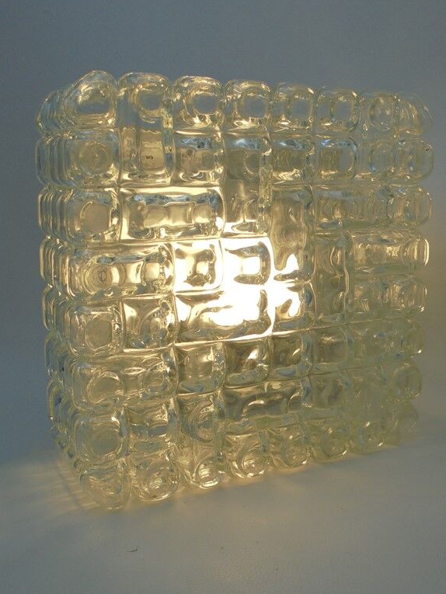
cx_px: 244
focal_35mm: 40
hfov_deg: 35.9
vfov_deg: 46.8
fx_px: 687
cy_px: 293
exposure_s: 1/200
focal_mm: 6.1
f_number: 4
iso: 100
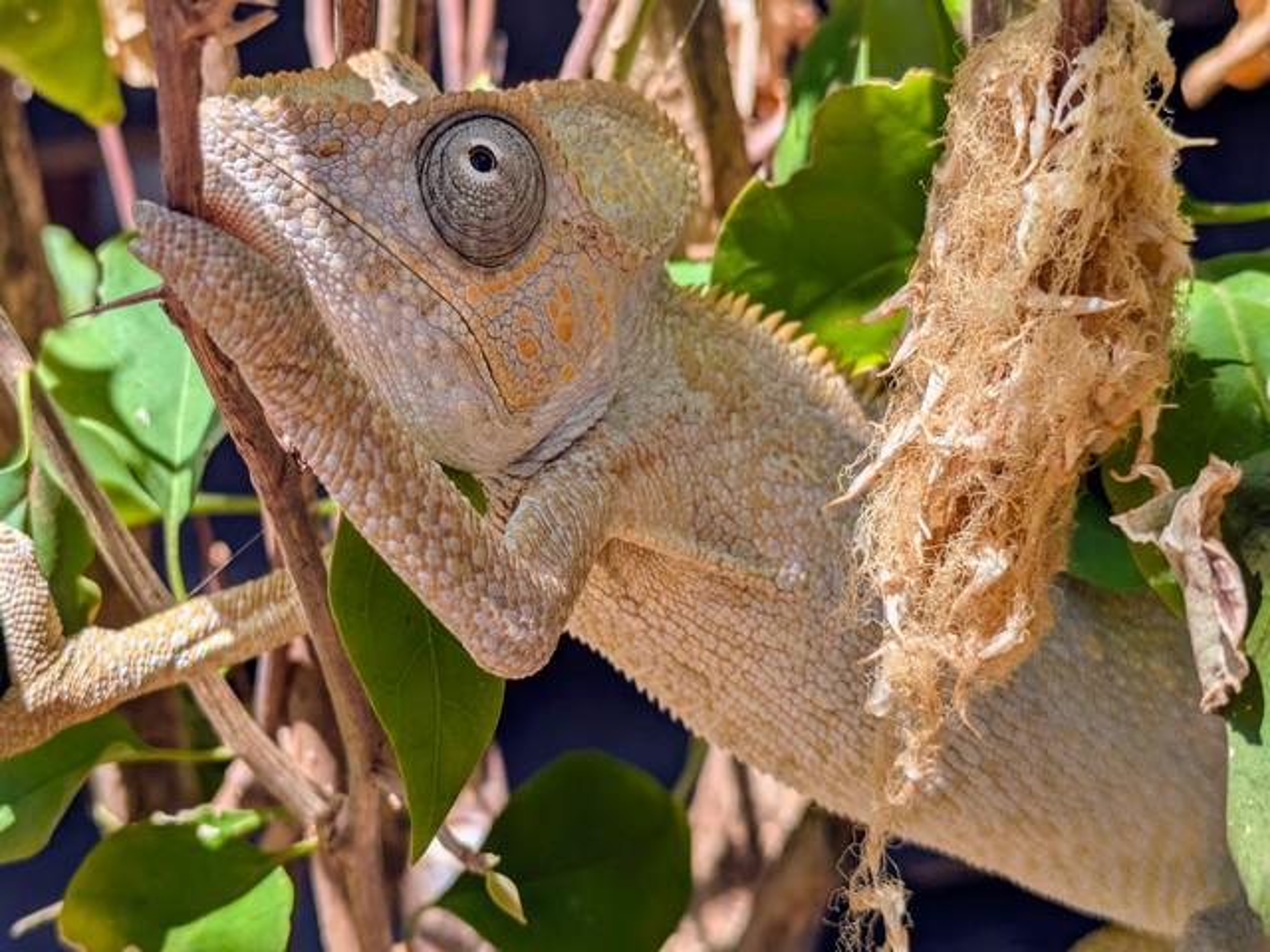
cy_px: 476
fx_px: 1871
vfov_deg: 28.6
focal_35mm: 51
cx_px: 635
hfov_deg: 37.5
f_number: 1.89
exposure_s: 1/808
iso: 38
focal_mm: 5.43
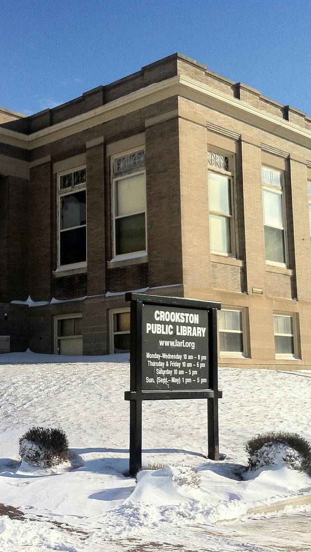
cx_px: 93
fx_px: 762
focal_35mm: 52
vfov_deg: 39.9
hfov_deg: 22.9
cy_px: 275
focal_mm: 3.85
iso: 80
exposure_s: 1/2011
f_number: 2.8
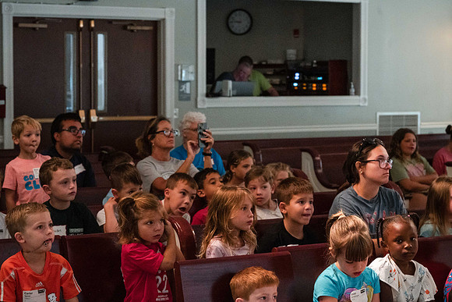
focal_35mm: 89
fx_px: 1123
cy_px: 148
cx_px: 224
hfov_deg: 22.8
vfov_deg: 15.3
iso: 6400
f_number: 8
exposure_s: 1/200
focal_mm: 85
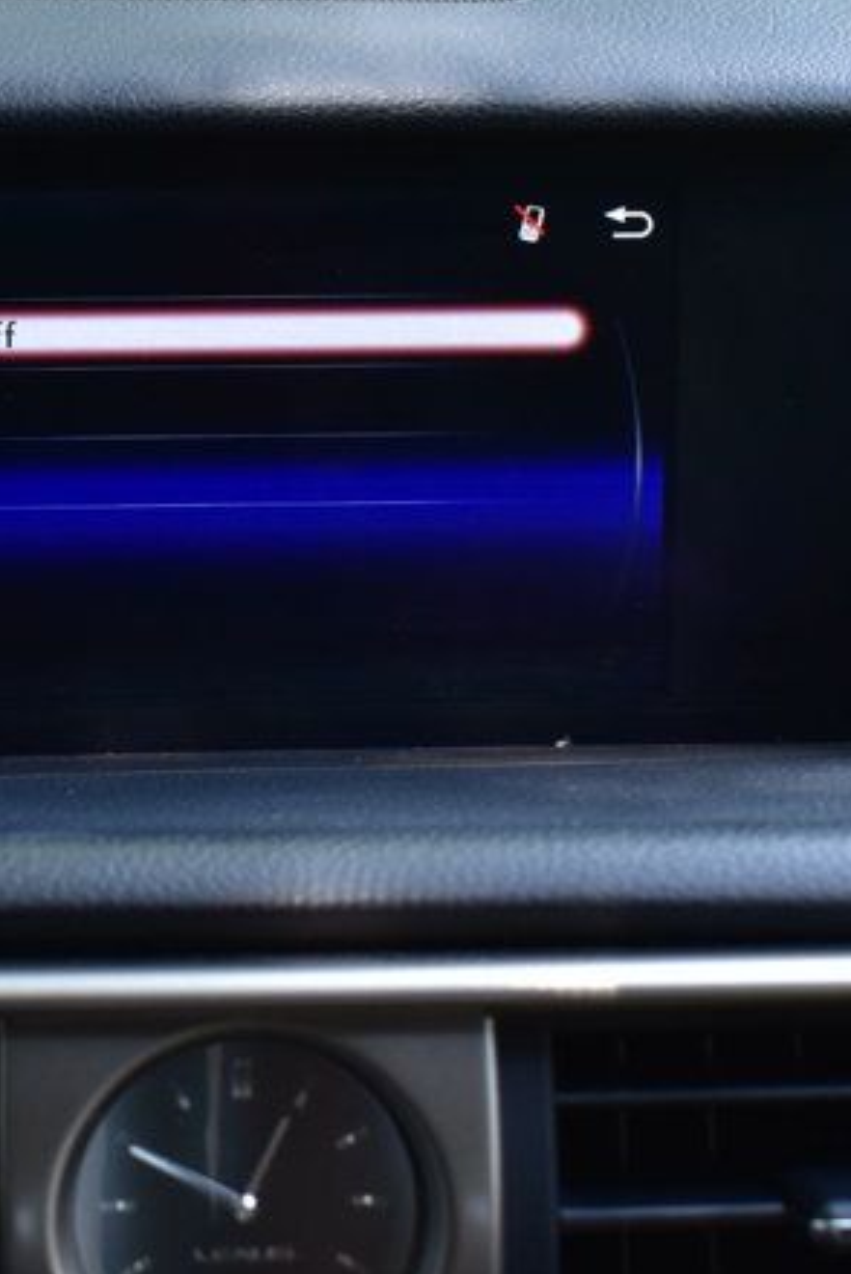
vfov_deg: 21.5
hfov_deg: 14.5
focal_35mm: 94
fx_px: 3333
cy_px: 376
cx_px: 226
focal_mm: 27
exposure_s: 1/50
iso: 400
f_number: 8
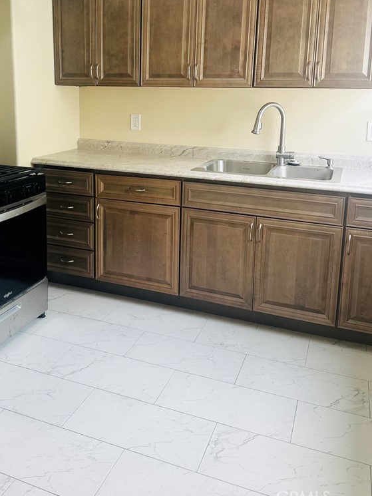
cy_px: 166
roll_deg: -0.9
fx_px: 473
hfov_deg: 42.6
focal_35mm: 33
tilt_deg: -8.7
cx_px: 138
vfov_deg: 54.2
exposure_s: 1/120
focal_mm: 6.86
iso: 64
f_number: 1.78
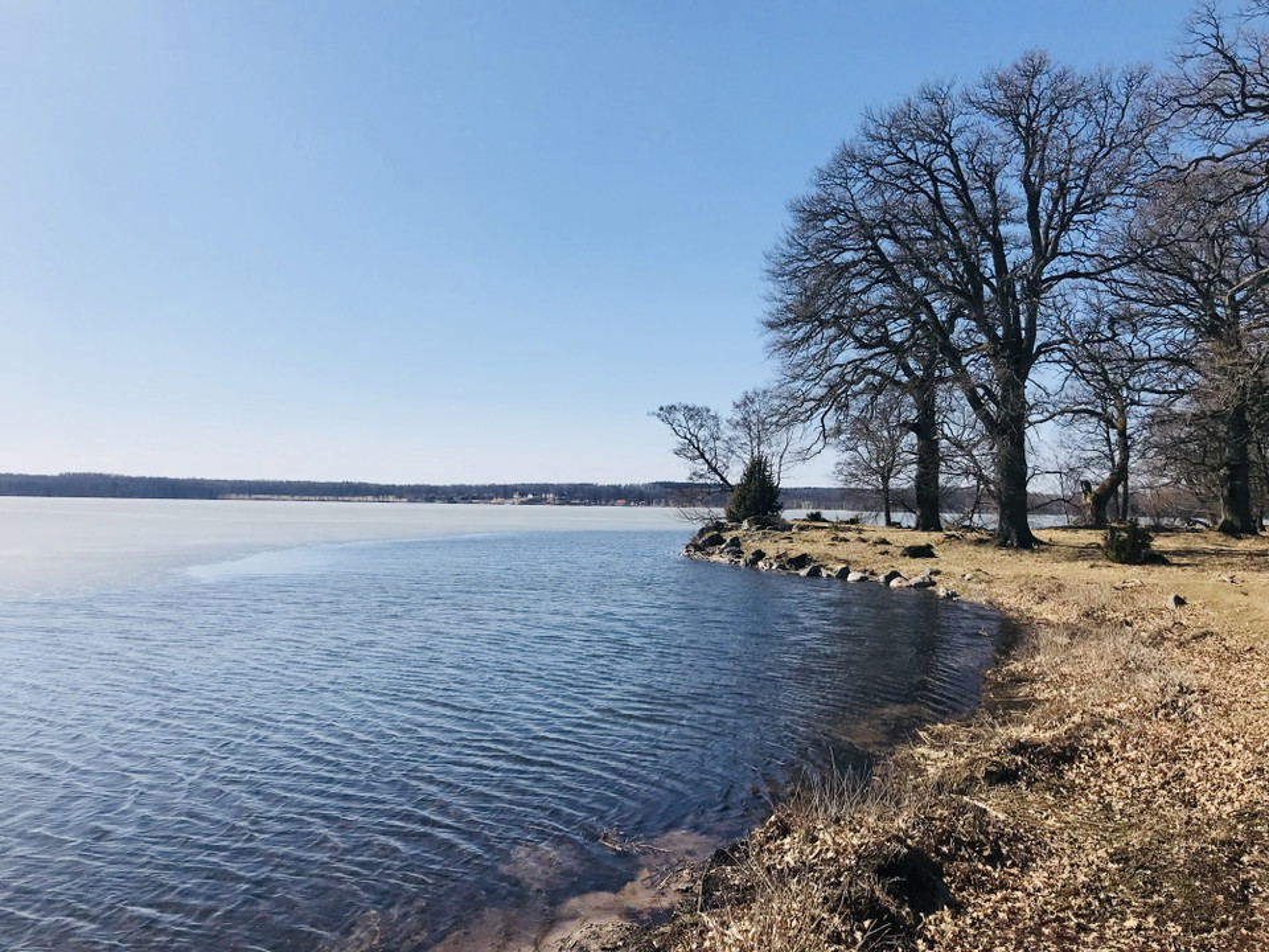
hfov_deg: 63.4
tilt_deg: +2.1
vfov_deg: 49.7
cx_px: 634
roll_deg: -1.5
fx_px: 1026
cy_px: 476
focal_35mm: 28
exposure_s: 1/3831
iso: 20
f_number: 1.8
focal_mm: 3.99
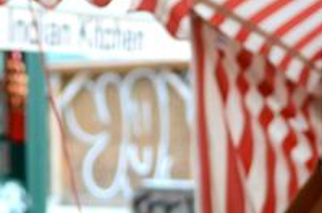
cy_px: 201
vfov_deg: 11.7
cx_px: 0
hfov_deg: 17.3
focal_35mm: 116
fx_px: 1036
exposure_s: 1/3200
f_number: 1.4
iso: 800
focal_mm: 30
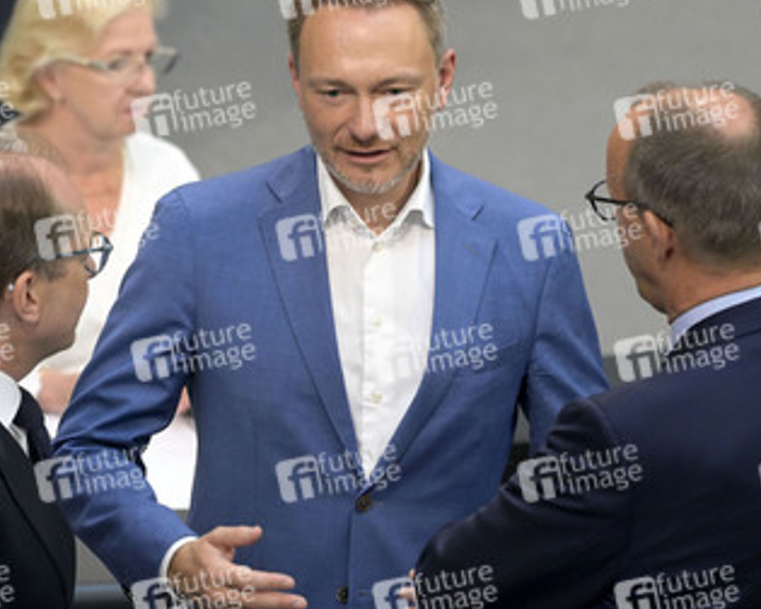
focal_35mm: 389
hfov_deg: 5.0
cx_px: 371
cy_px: 292
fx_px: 8761
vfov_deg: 4.0
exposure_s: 1/400
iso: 8000
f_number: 5.6
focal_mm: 290
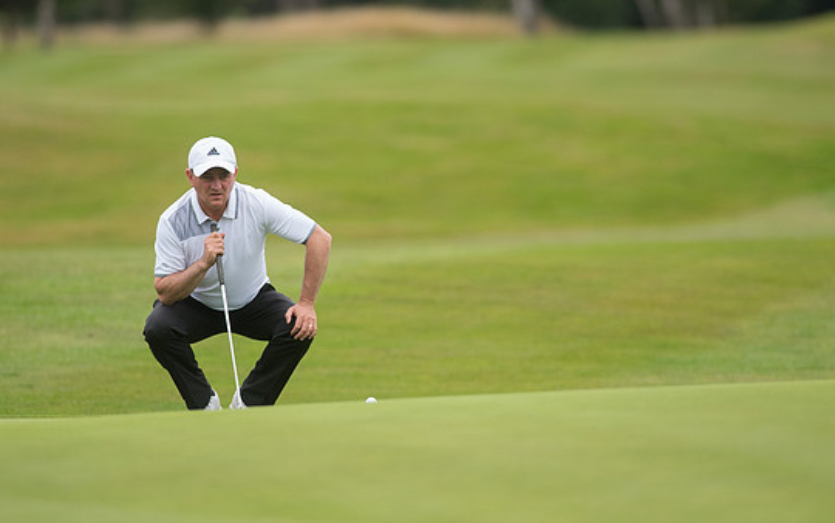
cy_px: 223
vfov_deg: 3.1
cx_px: 386
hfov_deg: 5.0
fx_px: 9539
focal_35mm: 419
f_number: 4
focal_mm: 300
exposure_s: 1/3200
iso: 800
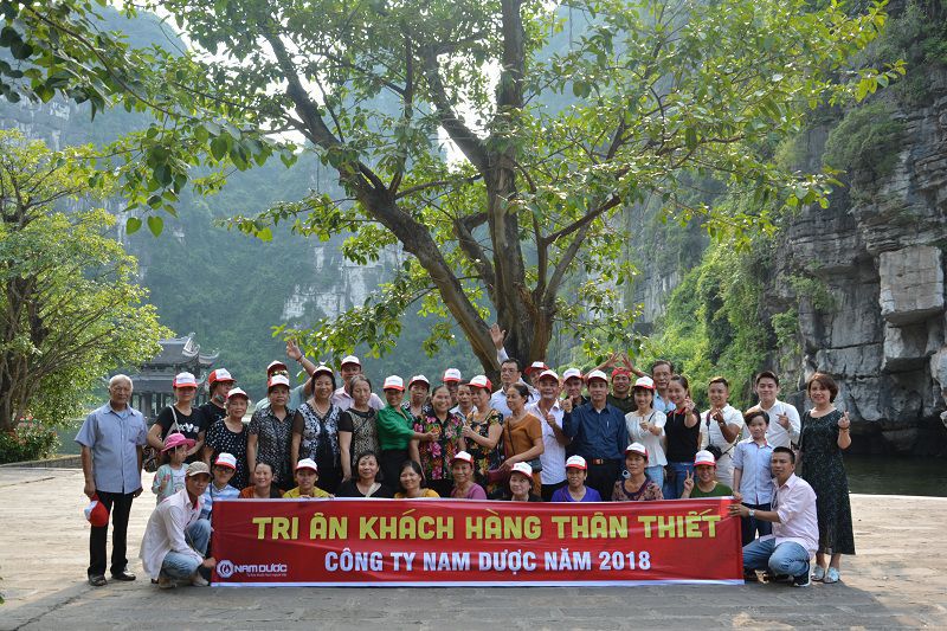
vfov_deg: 36.9
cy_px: 316
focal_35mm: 36
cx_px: 474
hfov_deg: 53.1
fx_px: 947
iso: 220
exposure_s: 1/125
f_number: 5.6
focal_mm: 24
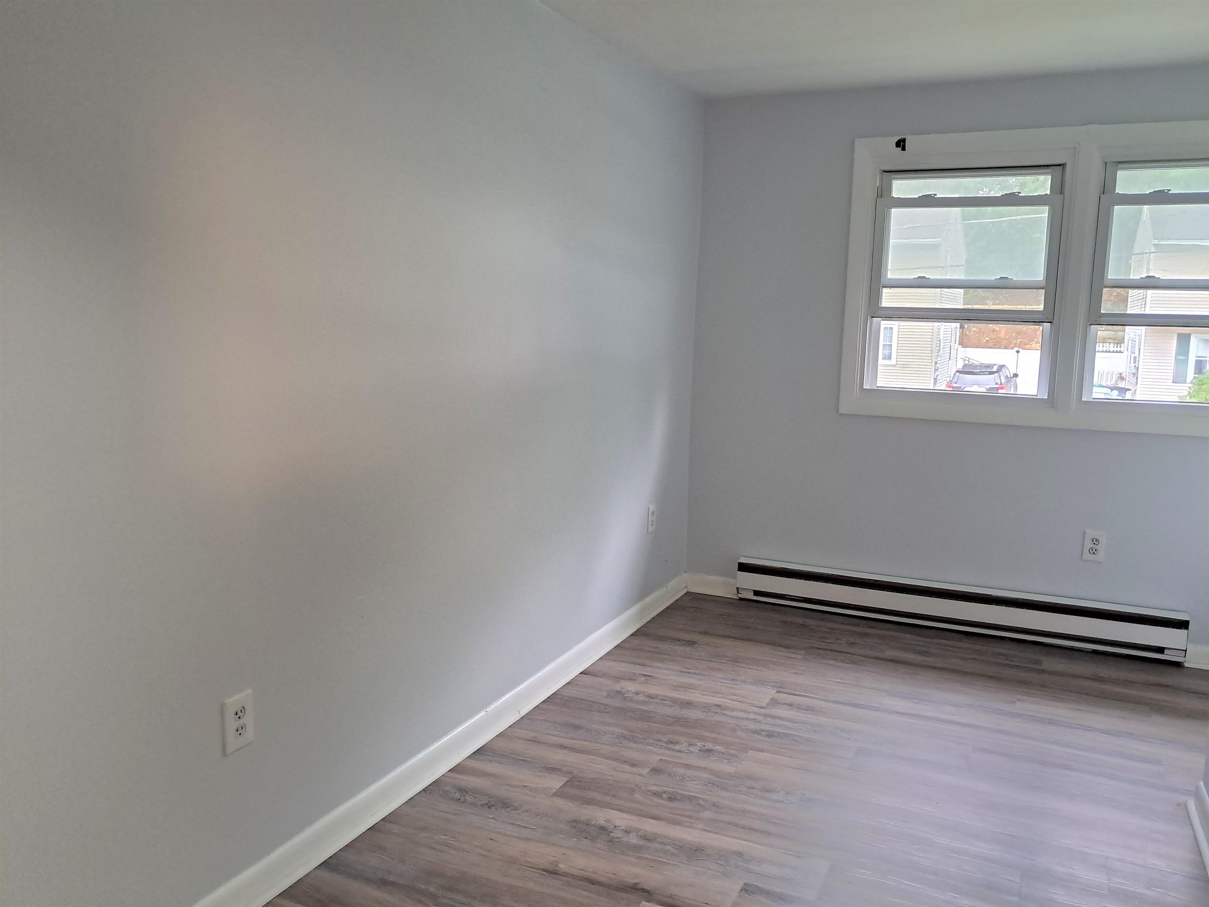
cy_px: 454
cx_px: 604
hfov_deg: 65.3
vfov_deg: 51.4
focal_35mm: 27
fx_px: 943
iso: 500
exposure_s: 1/60.2
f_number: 1.8
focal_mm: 4
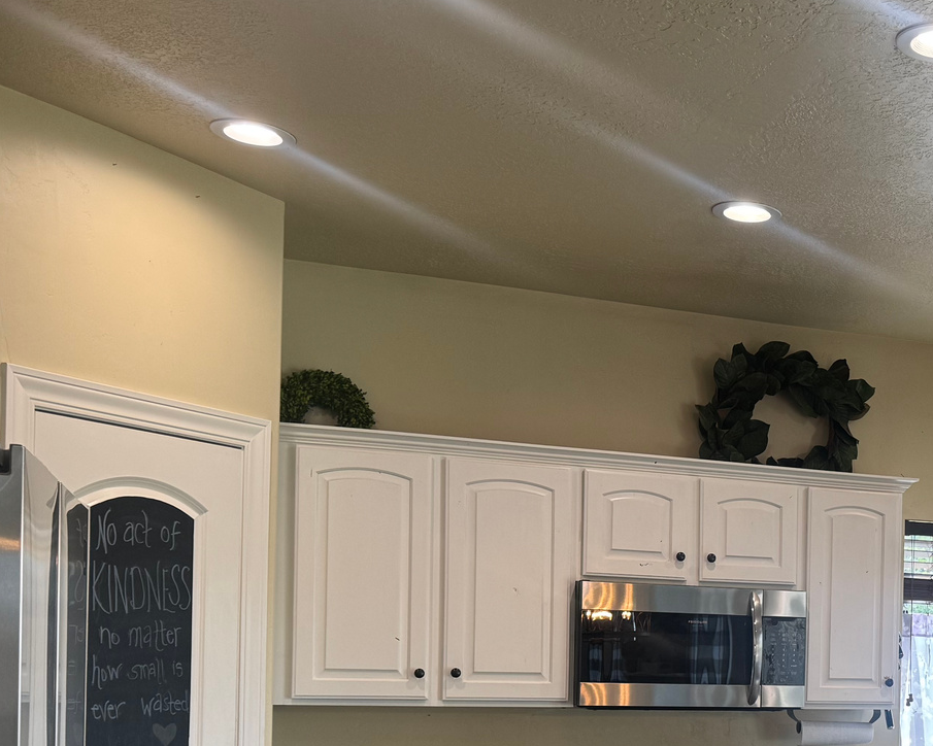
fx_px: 1463
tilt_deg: -0.6
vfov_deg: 27.6
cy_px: 675
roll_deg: -1.5
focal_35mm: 53
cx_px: 919
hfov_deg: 32.7
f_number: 1.78
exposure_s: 1/120
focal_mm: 6.76
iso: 80
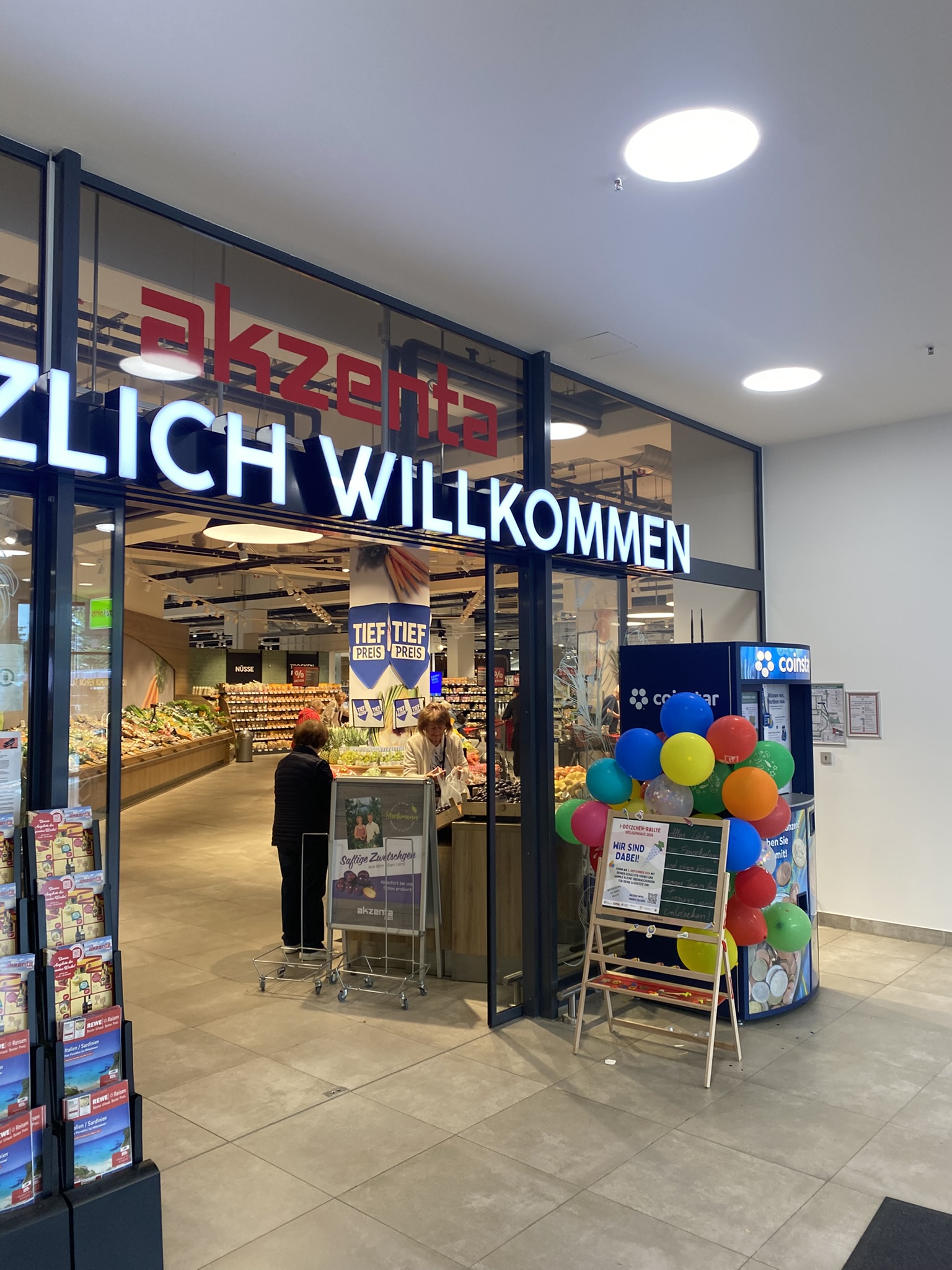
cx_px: 476
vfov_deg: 67.3
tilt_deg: +4.5
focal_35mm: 26
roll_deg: +1.2
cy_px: 635
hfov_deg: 53.1
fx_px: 953
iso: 125
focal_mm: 4.25
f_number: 1.8
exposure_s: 1/100
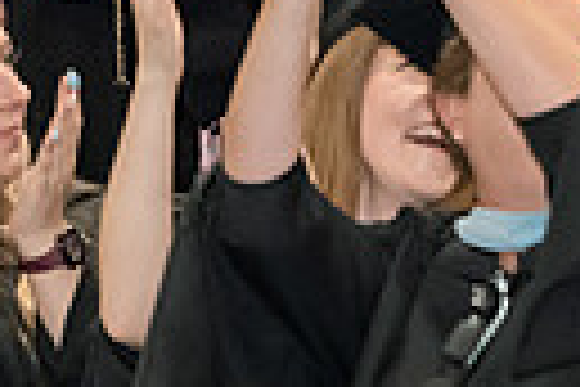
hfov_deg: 4.1
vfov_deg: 2.7
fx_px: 8119
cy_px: -241
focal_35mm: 504
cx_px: 184
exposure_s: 1/200
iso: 4000
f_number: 4.5
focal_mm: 112
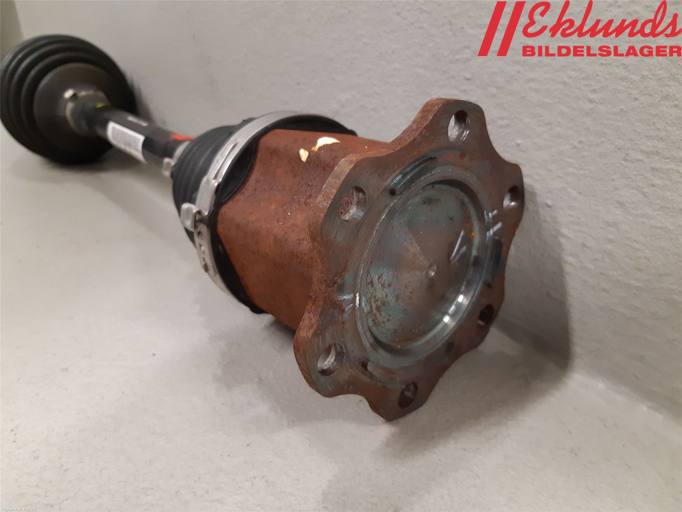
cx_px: 341
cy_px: 256
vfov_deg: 53.1
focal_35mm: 26
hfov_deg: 67.3
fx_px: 512
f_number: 1.7
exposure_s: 1/50
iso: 250
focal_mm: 3.93
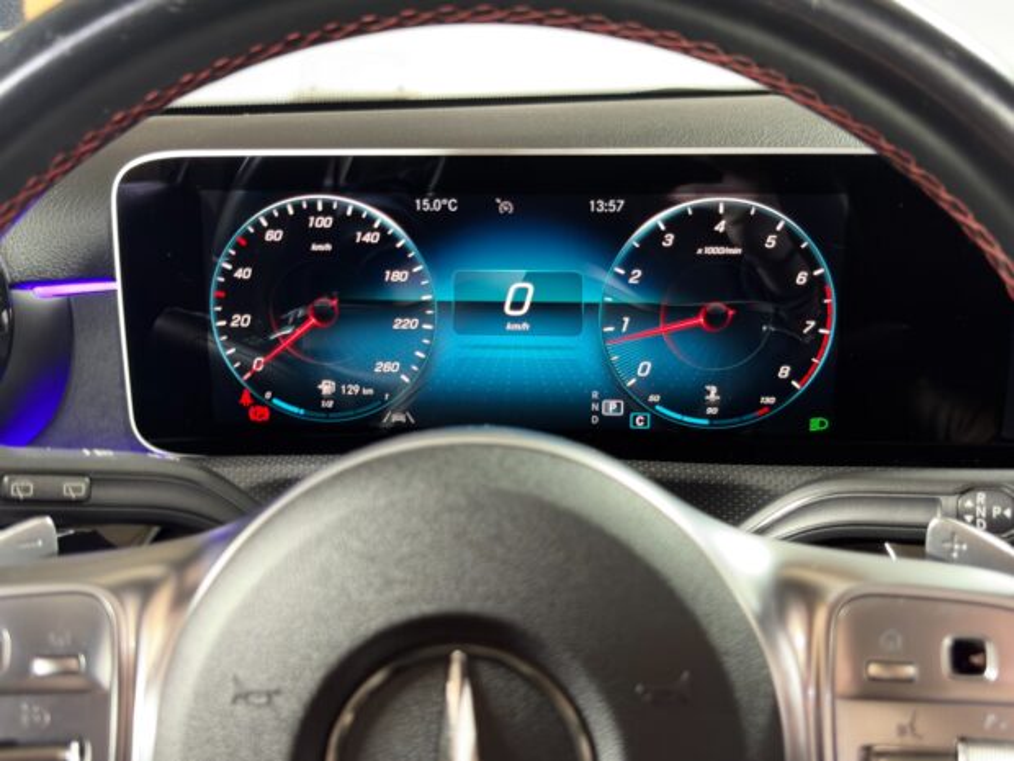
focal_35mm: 40
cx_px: 507
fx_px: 1172
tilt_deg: -17.4
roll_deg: +0.6
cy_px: 380
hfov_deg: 46.8
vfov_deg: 36.0
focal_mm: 5.96
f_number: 1.6
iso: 640
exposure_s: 1/16
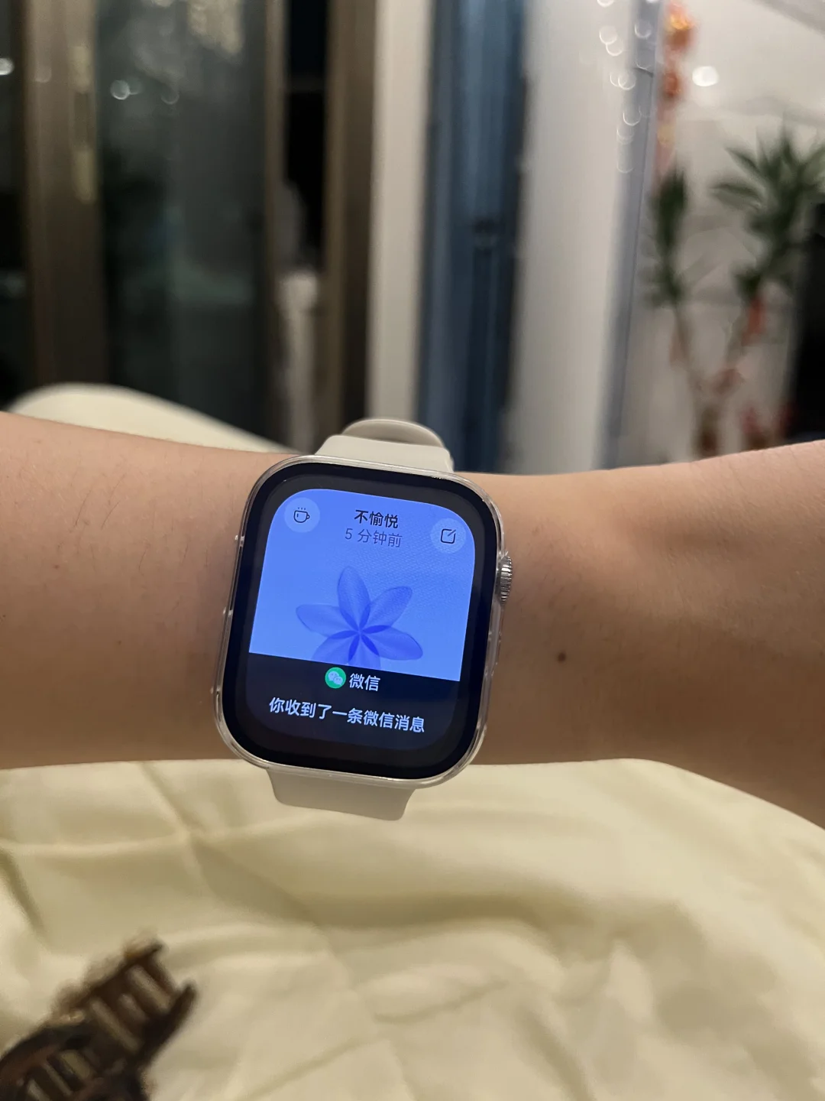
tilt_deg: -13.7
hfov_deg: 53.1
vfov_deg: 67.3
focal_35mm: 26
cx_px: 412
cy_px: 550
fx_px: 826
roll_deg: -1.7
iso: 400
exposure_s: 1/60
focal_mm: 5.1
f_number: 1.6
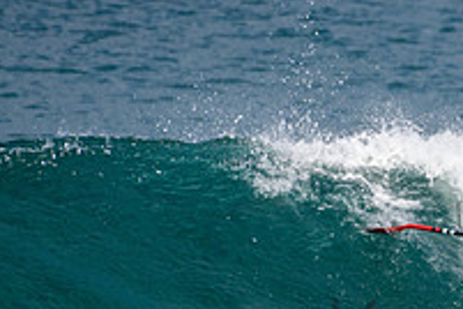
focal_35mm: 2167
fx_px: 27868
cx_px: 569
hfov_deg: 1.0
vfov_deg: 0.6
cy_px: 315
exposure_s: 1/2000
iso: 360
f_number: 5.6
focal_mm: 500
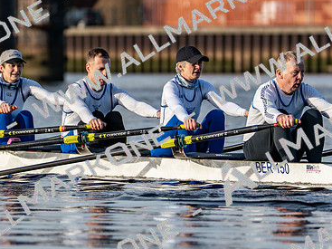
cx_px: 144
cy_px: 121
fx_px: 5149
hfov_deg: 3.7
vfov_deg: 2.8
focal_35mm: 537
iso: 500
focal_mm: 353
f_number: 6.3
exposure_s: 1/2000
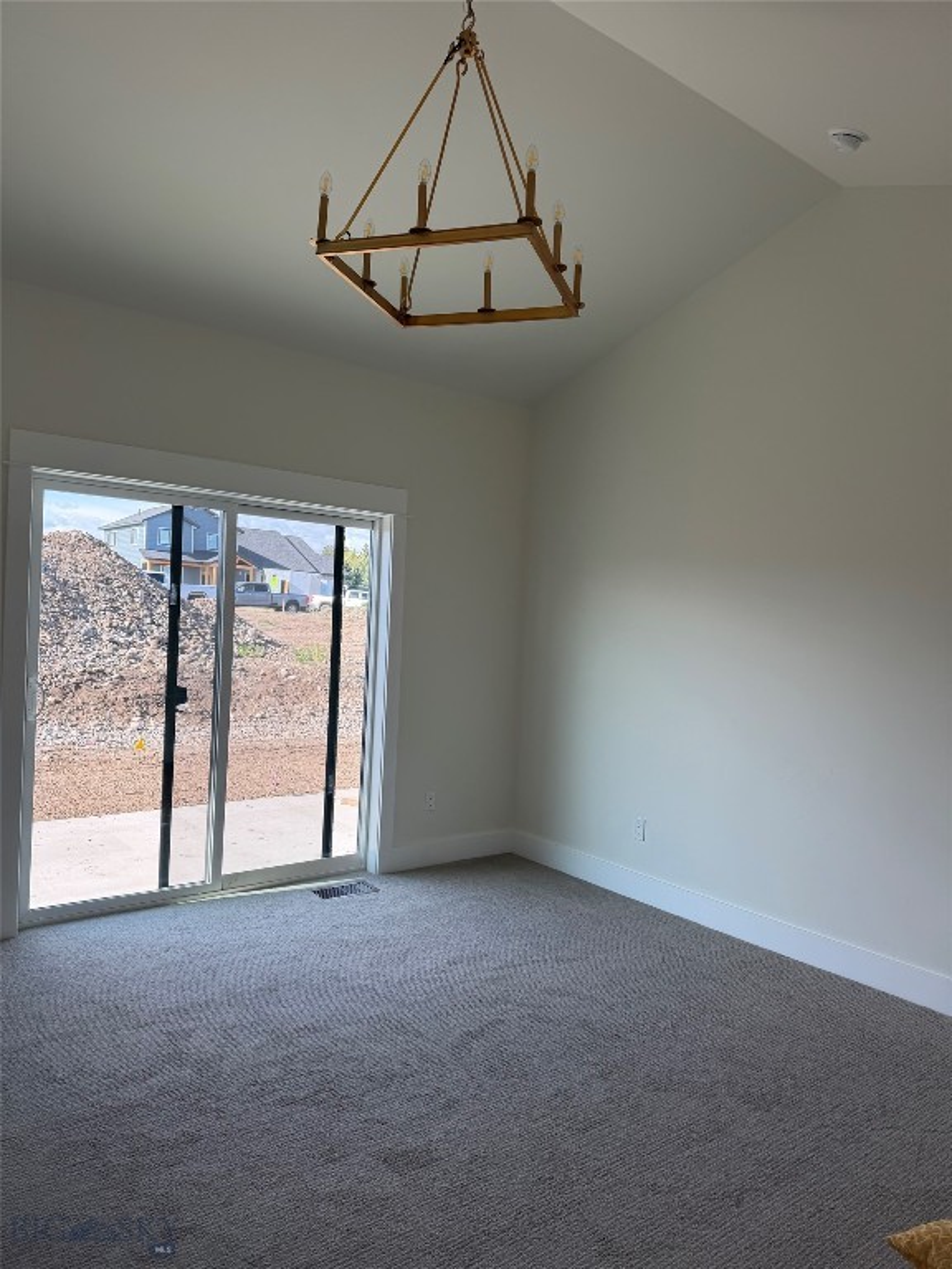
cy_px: 634
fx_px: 880
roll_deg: -3.3
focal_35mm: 24
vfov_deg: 71.6
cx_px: 476
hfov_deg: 56.8
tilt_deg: -1.6
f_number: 1.78
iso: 80
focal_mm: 6.76
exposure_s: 1/414
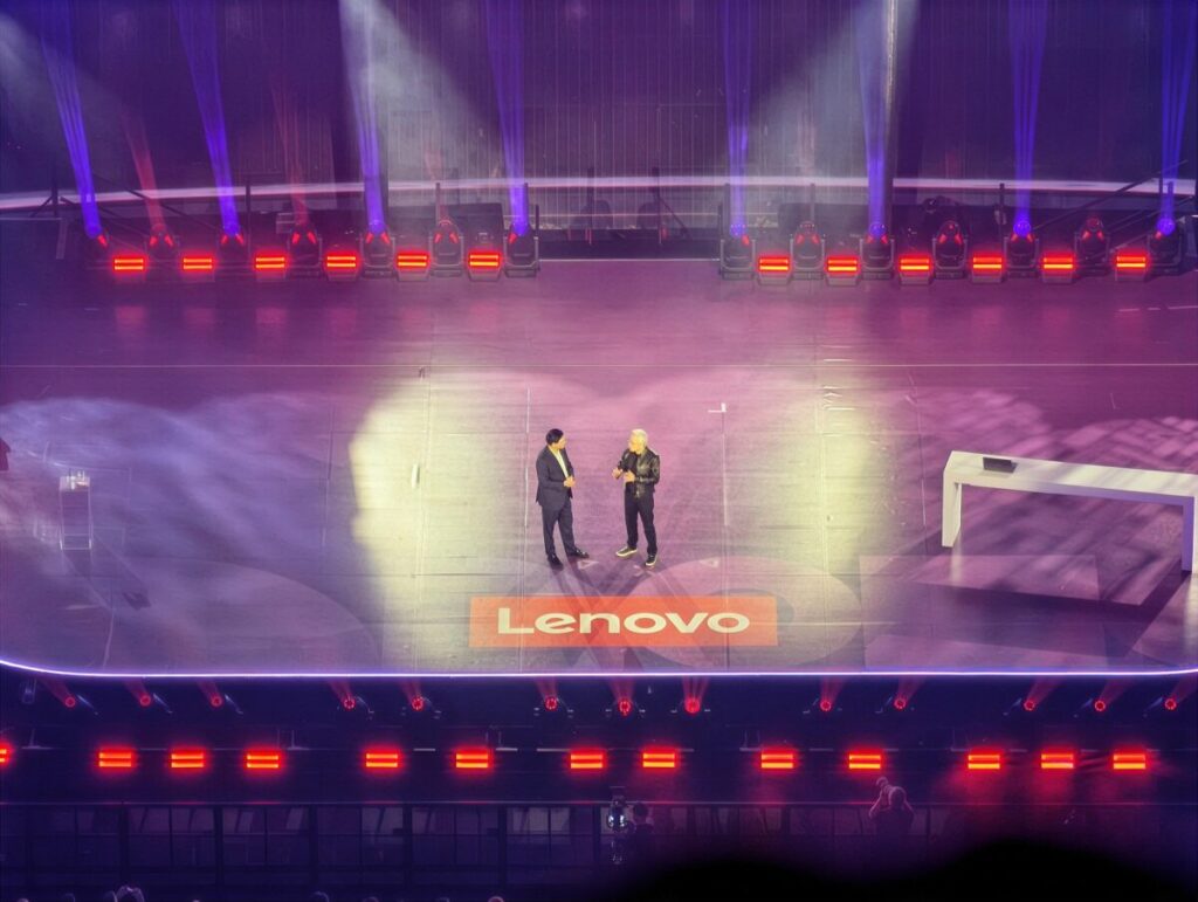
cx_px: 599
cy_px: 451
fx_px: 7971
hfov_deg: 8.6
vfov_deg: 6.5
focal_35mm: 230
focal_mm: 22.48
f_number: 2.6
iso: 320
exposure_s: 1/60
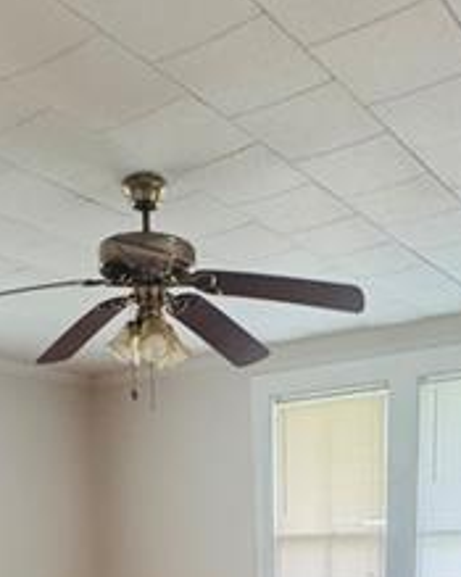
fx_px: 819
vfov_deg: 30.9
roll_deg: +0.8
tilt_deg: -15.1
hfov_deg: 31.4
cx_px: 248
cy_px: 738
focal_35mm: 48
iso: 200
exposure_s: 1/99
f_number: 2.2
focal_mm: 2.22
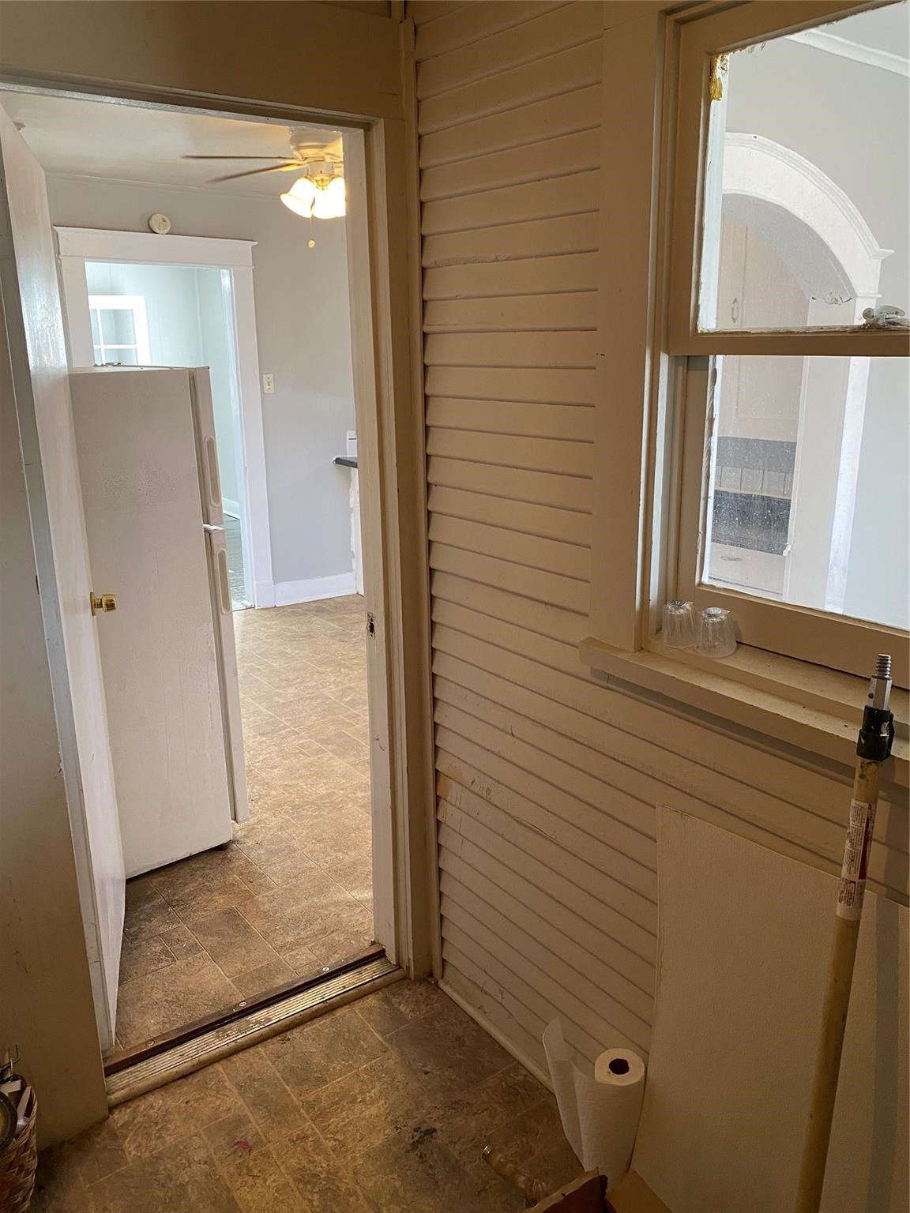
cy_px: 606
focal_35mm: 26
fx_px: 911
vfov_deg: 67.3
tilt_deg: -13.7
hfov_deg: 53.1
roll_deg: -0.3
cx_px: 455
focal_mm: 4.25
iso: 125
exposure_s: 1/60
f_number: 1.8
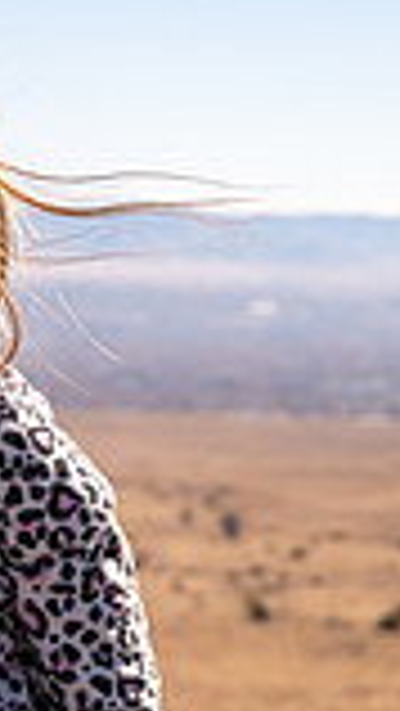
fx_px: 3146
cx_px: -297
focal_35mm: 167
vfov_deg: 12.9
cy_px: 333
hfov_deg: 7.1
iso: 200
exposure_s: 1/3200
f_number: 4
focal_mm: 43
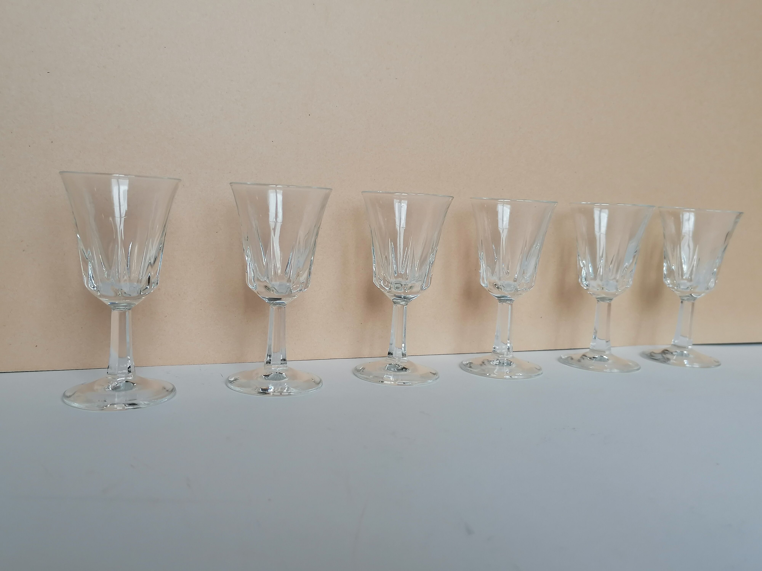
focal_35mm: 31
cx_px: 381
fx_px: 682
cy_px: 286
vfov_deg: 45.4
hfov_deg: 58.4
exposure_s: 1/146
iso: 50
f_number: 1.8
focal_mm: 4.75
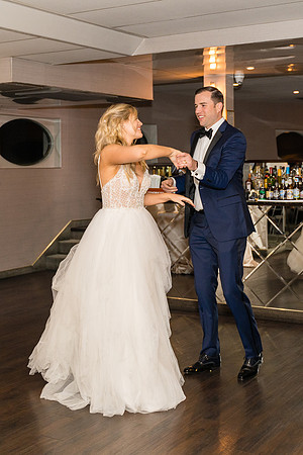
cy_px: 186
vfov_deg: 34.5
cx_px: 120
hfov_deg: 23.4
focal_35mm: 58
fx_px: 729
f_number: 2.8
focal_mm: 32
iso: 1000
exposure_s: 1/250
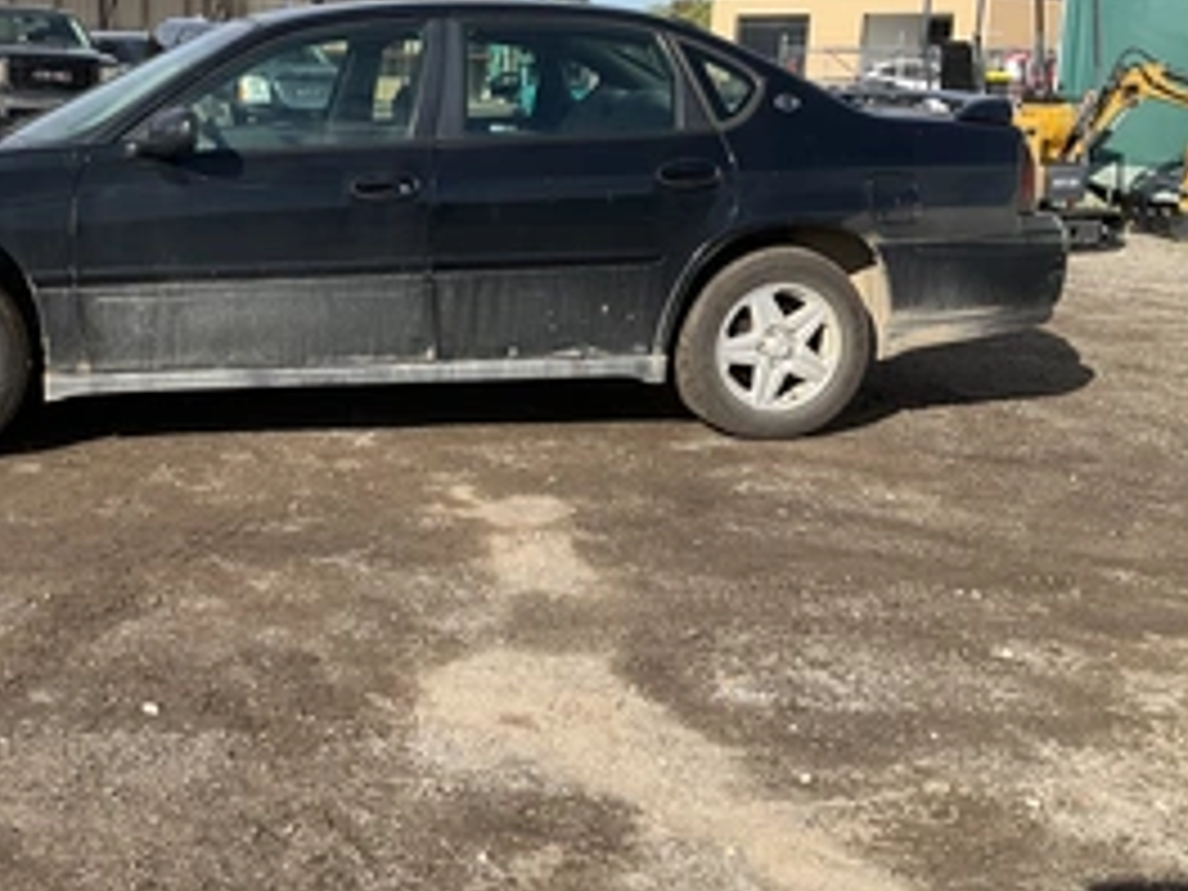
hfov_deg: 42.1
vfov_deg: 32.7
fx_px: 1510
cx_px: 356
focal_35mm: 44
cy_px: 342
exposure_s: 1/1534
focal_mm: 3
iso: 25
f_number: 1.8
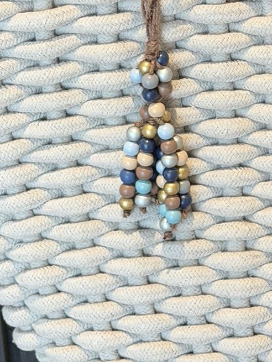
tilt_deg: -22.8
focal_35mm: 150
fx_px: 1570
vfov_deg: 13.0
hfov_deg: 9.8
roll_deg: +2.0
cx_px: 280
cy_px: 29
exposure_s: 1/50
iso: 160
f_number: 1.78
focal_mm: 6.76
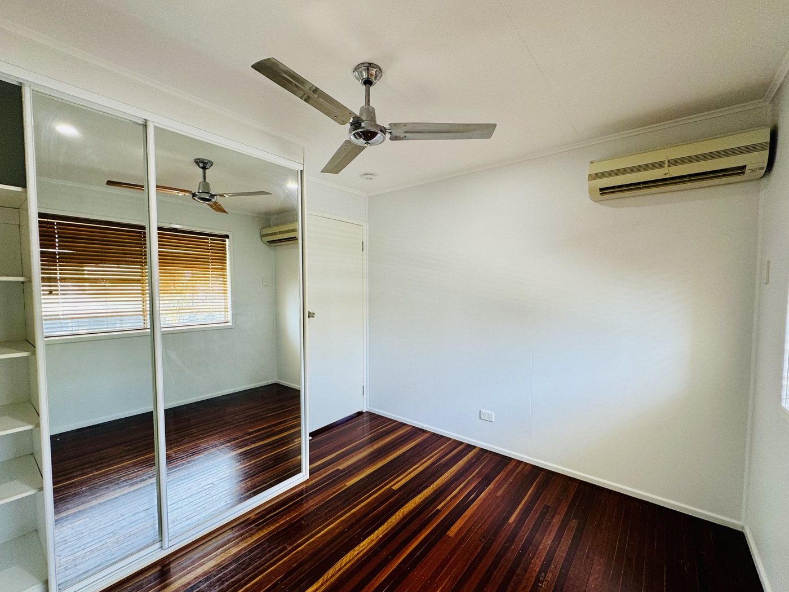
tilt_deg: -2.9
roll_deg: +0.2
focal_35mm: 15
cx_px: 388
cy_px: 305
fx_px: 342
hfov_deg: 98.2
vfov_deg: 81.7
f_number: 2.2
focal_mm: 2.22
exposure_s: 1/100
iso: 80
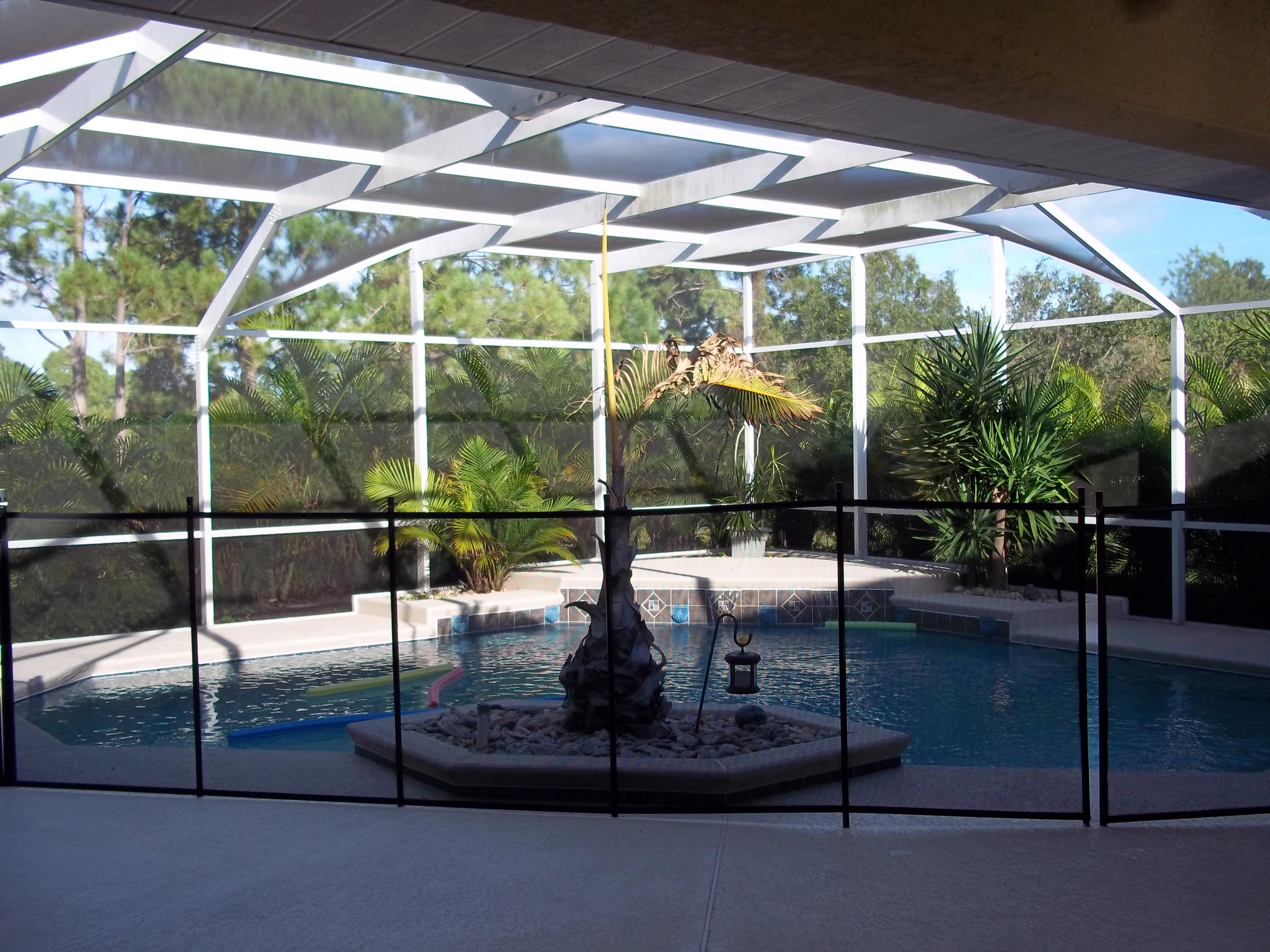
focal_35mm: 36
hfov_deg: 51.4
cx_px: 635
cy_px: 476
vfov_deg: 39.7
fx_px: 1321
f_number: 3.1
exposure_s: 1/320
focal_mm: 6.5
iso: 80
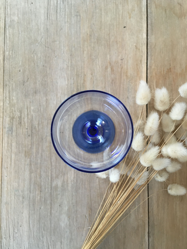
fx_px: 209
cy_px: 124
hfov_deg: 48.2
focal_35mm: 29
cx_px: 94
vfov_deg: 61.7
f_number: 2.2
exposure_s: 1/33
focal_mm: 4.15
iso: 125
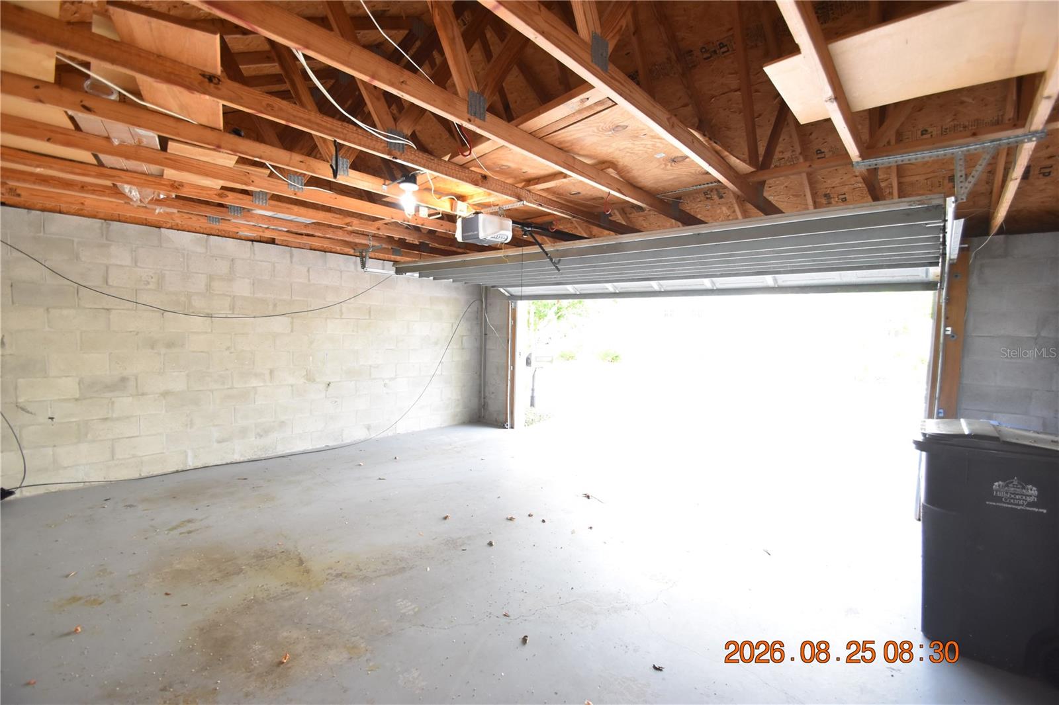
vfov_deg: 77.3
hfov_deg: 100.4
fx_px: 441
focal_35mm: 15
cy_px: 352
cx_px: 530
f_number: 3.5
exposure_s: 1/60
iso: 800
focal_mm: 10
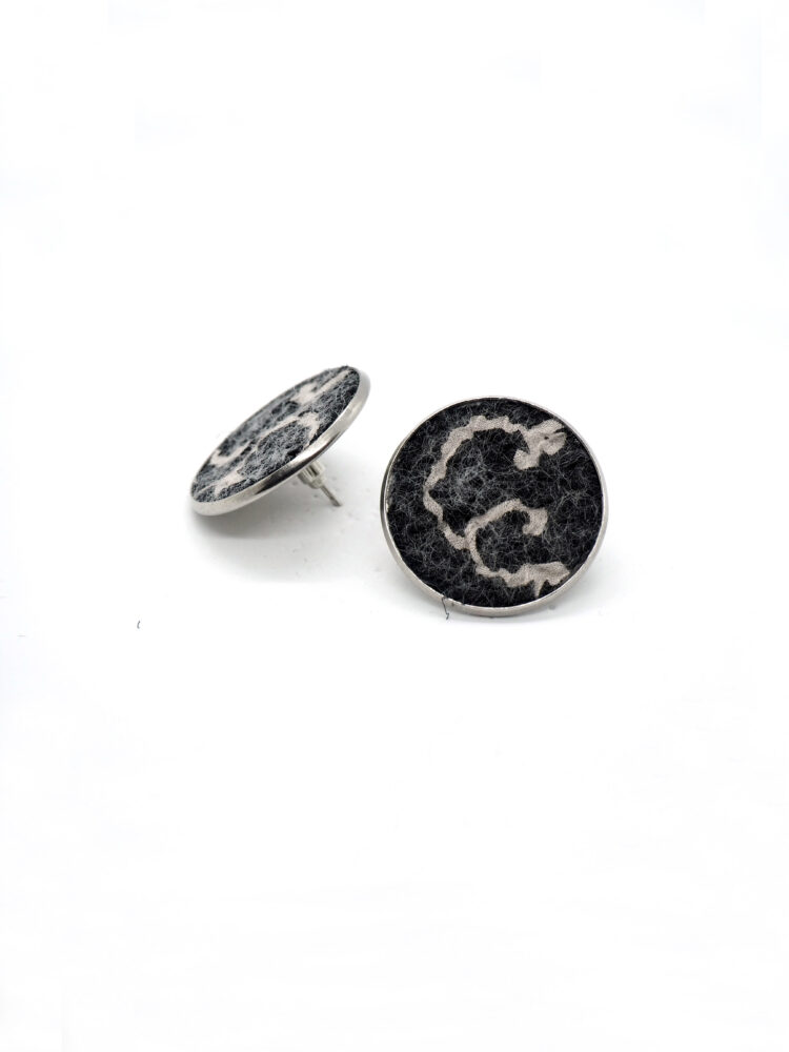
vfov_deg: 29.4
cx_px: 394
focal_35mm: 66
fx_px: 2006
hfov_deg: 22.3
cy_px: 526
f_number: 5.4
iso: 200
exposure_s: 1/125
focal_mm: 33
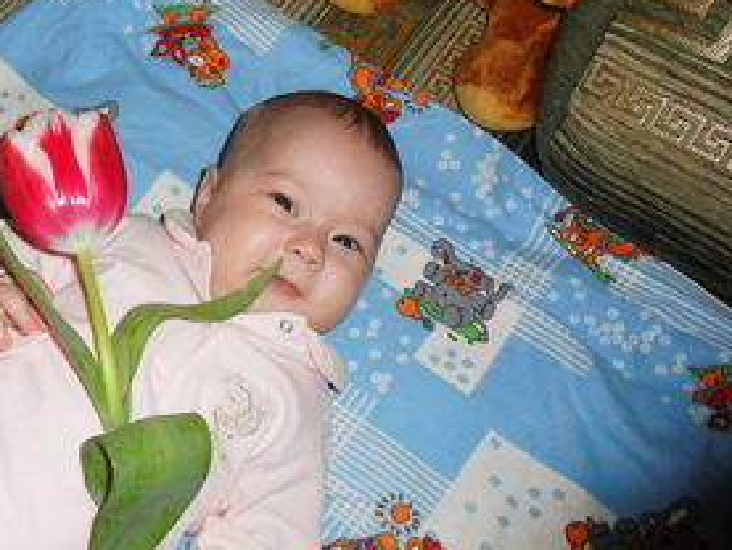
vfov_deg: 28.1
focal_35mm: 52
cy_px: 262
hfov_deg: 36.7
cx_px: 296
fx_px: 1100
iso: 200
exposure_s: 1/45
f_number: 3.7
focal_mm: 5.7
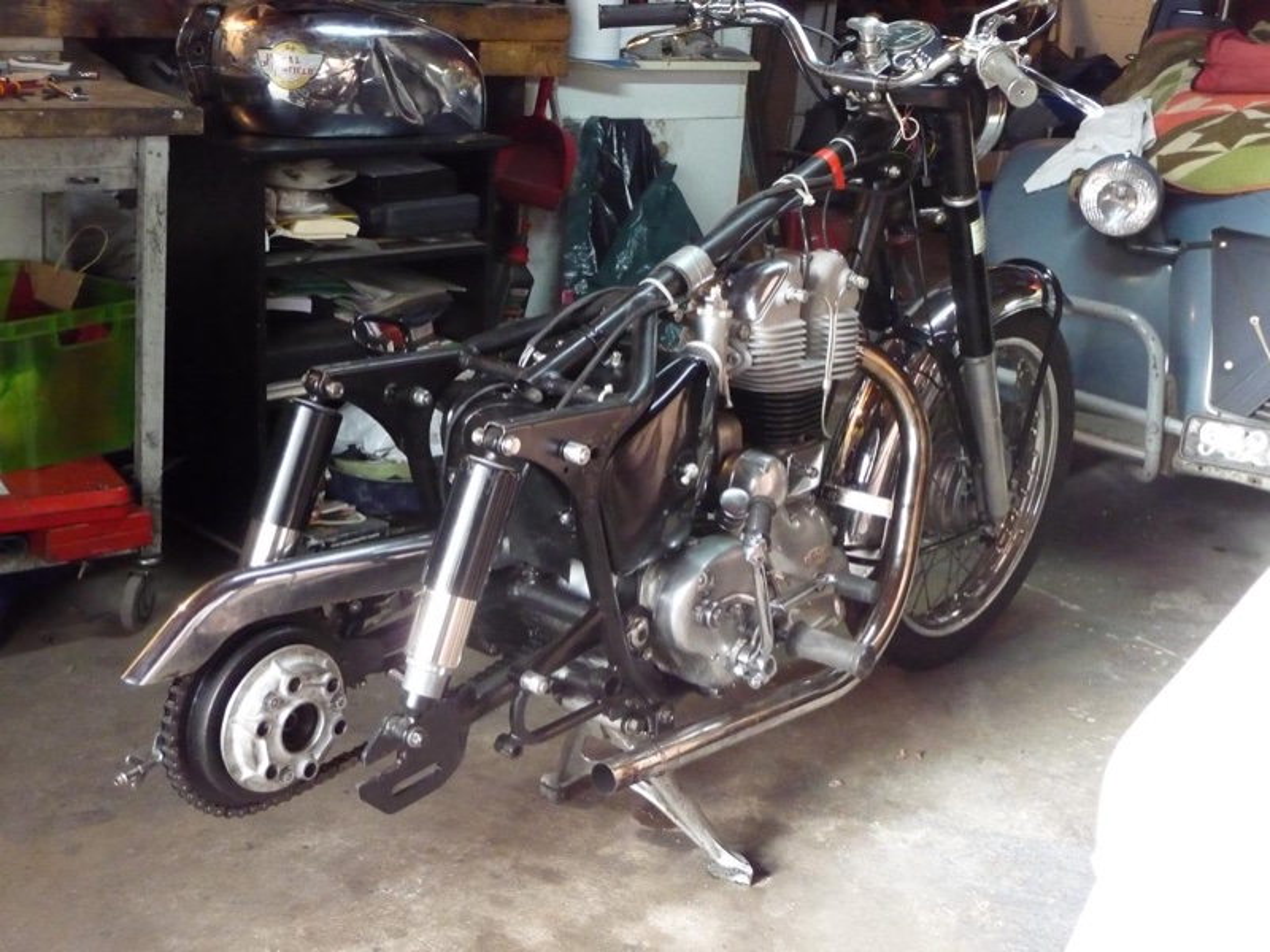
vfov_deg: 30.3
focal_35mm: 48
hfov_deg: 39.7
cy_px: 476
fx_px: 1761
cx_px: 635
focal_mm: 8
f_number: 4.2
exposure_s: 1/20
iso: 800
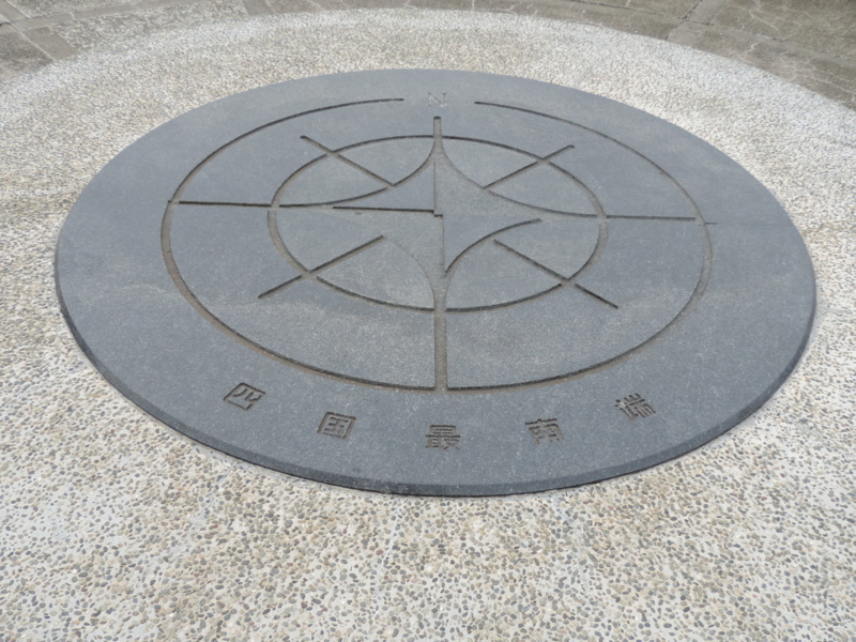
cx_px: 428
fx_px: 865
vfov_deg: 40.7
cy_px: 321
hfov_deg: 52.6
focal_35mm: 35
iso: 80
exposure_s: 1/500
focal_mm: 6.2
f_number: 3.3
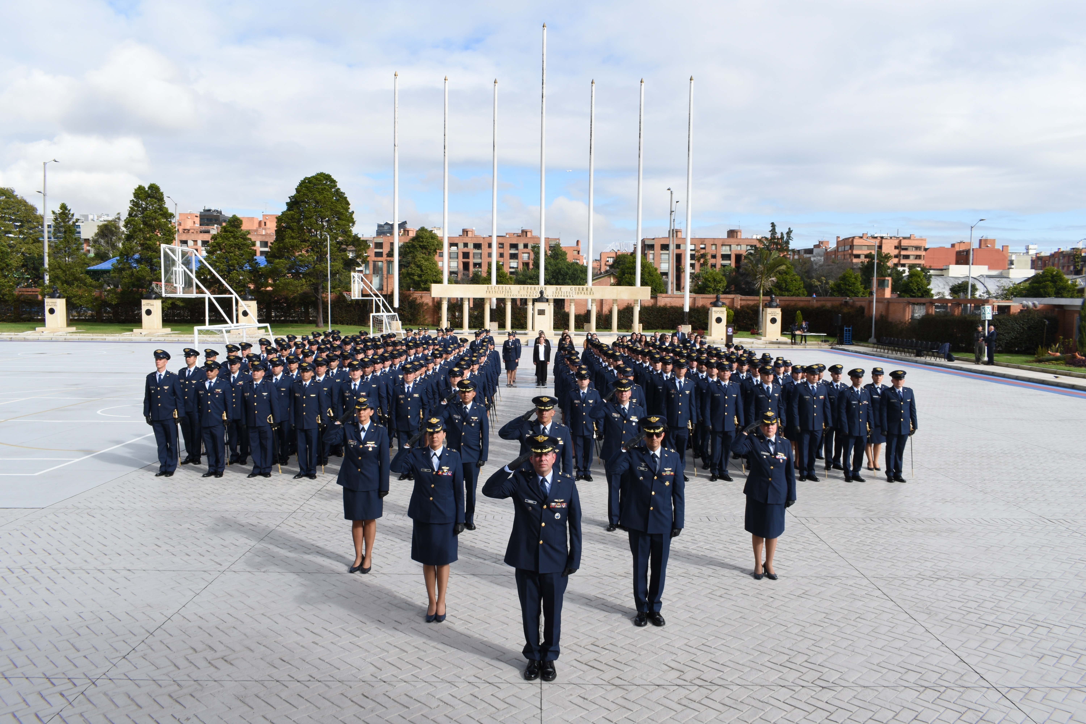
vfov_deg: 47.9
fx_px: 814
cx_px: 543
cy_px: 362
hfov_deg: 67.4
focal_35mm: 27
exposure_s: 1/100
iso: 100
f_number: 10
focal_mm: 18
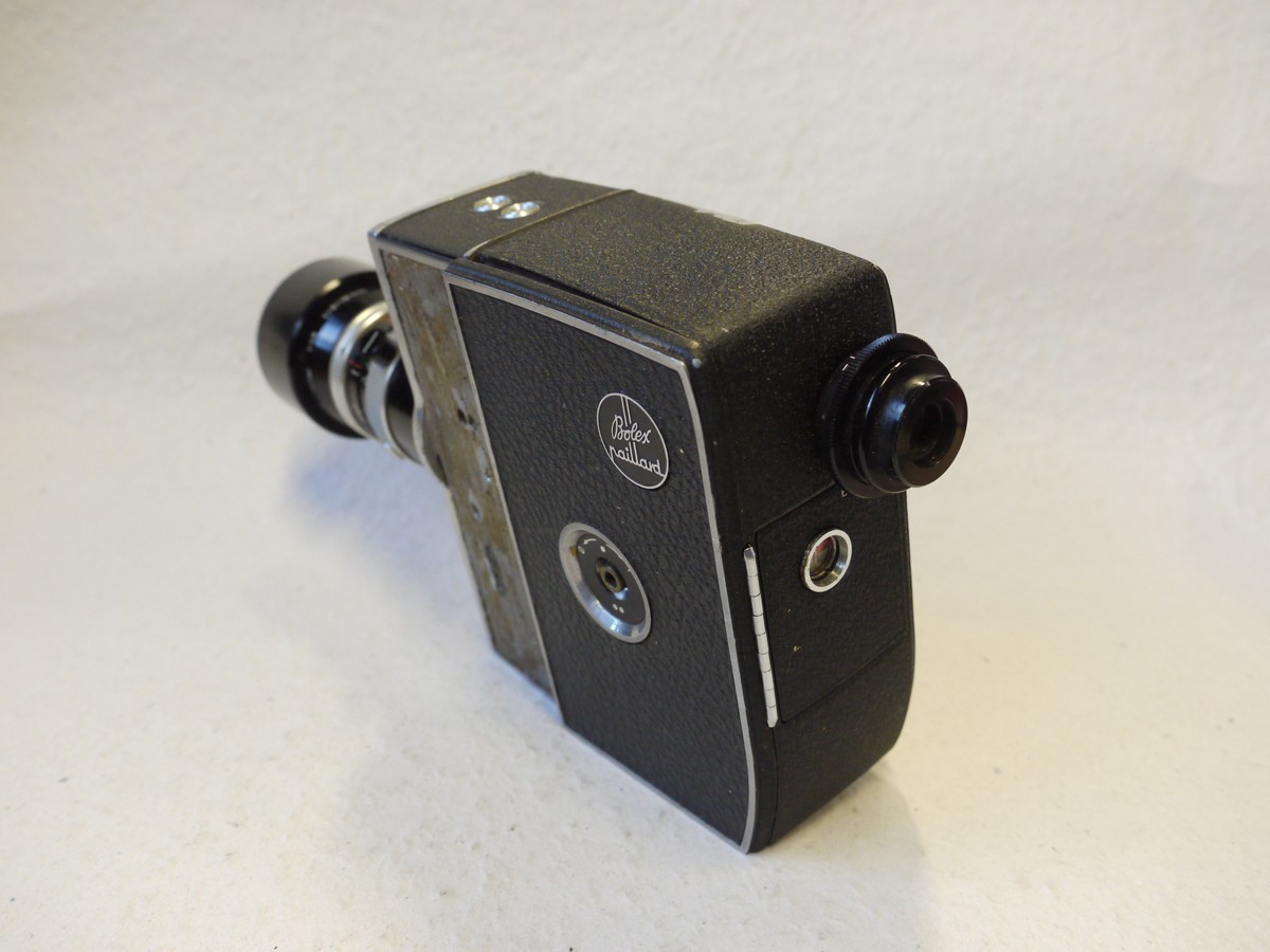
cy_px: 476
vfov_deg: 44.2
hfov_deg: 56.8
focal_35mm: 32
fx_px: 1174
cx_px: 635
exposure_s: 1/80
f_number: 5
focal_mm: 16
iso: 800
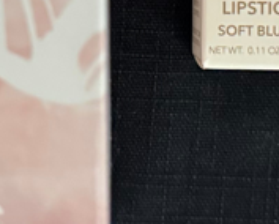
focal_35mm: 119
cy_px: -58
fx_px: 984
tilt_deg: -88.4
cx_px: 123
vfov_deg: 12.6
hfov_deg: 16.1
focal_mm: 6.76
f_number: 1.78
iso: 800
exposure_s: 1/41
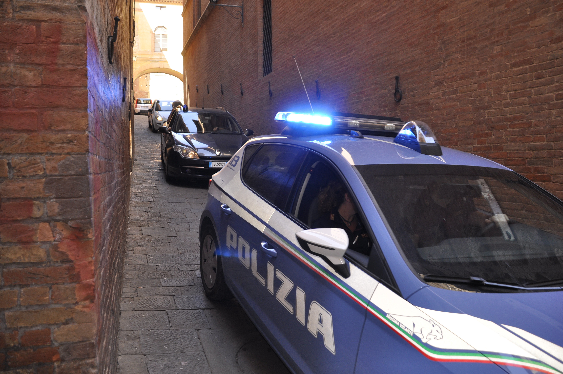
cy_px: 187
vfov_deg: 43.5
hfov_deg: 62.0
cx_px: 282
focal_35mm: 30
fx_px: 469
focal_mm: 20
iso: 400
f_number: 3.5
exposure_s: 1/200
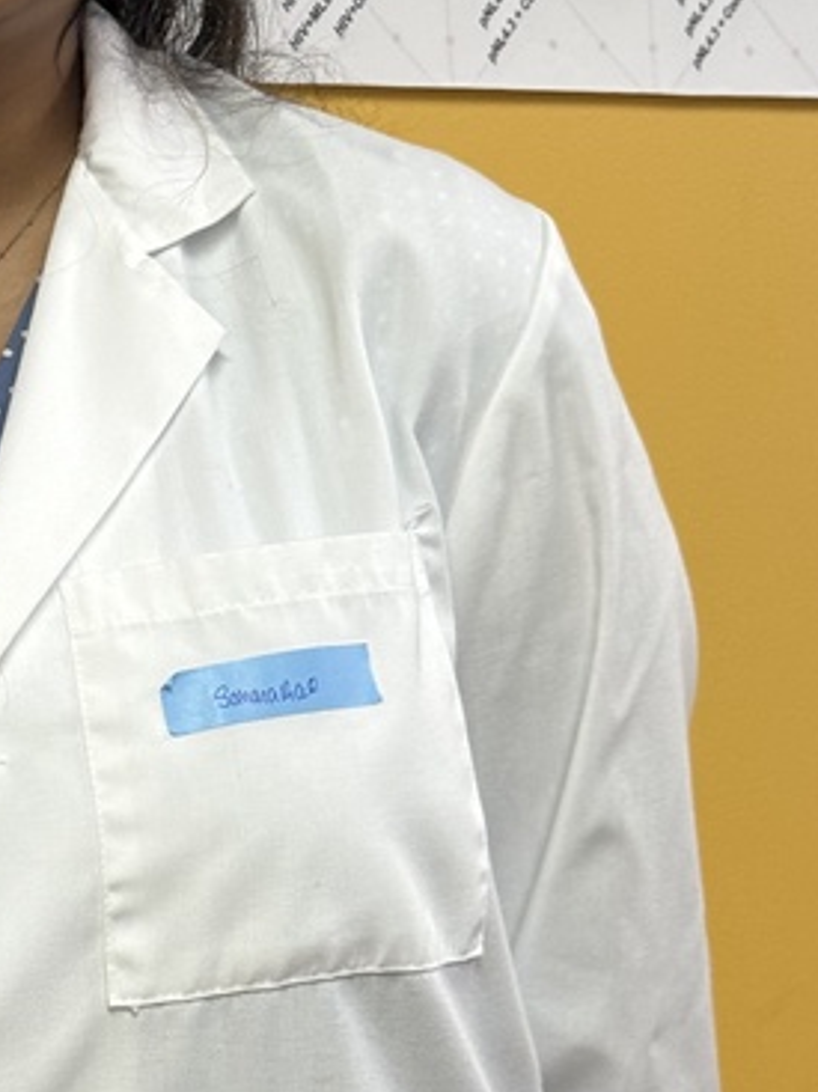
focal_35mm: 134
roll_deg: -0.2
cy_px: 488
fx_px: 4224
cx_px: 54
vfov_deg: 14.7
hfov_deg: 11.0
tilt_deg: -3.2
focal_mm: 6.76
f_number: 1.78
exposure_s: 1/60
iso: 64
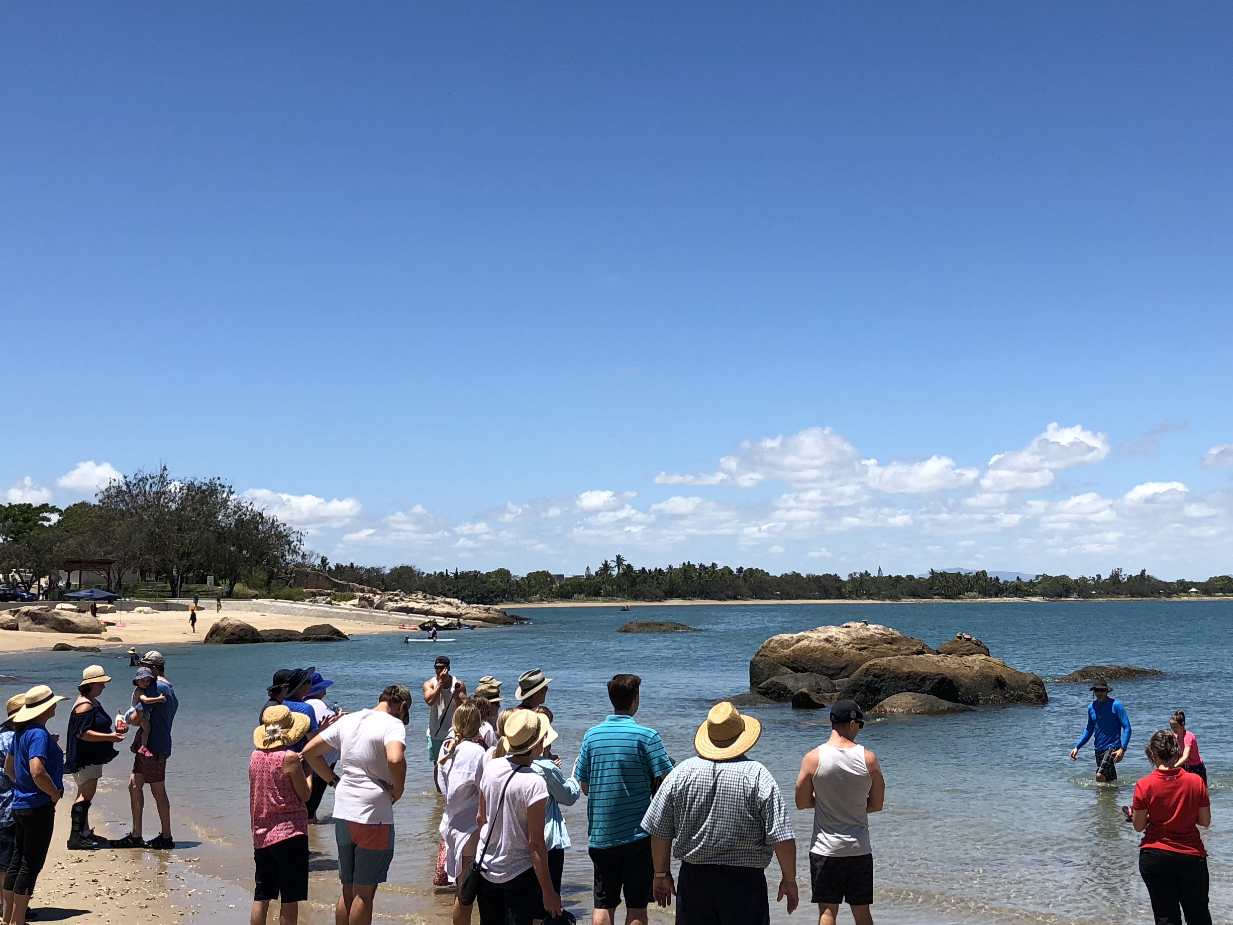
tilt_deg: +8.0
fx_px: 1639
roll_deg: +0.0
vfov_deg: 31.5
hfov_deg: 41.2
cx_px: 671
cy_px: 384
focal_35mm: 46
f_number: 1.8
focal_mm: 3.99
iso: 25
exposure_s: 1/2825
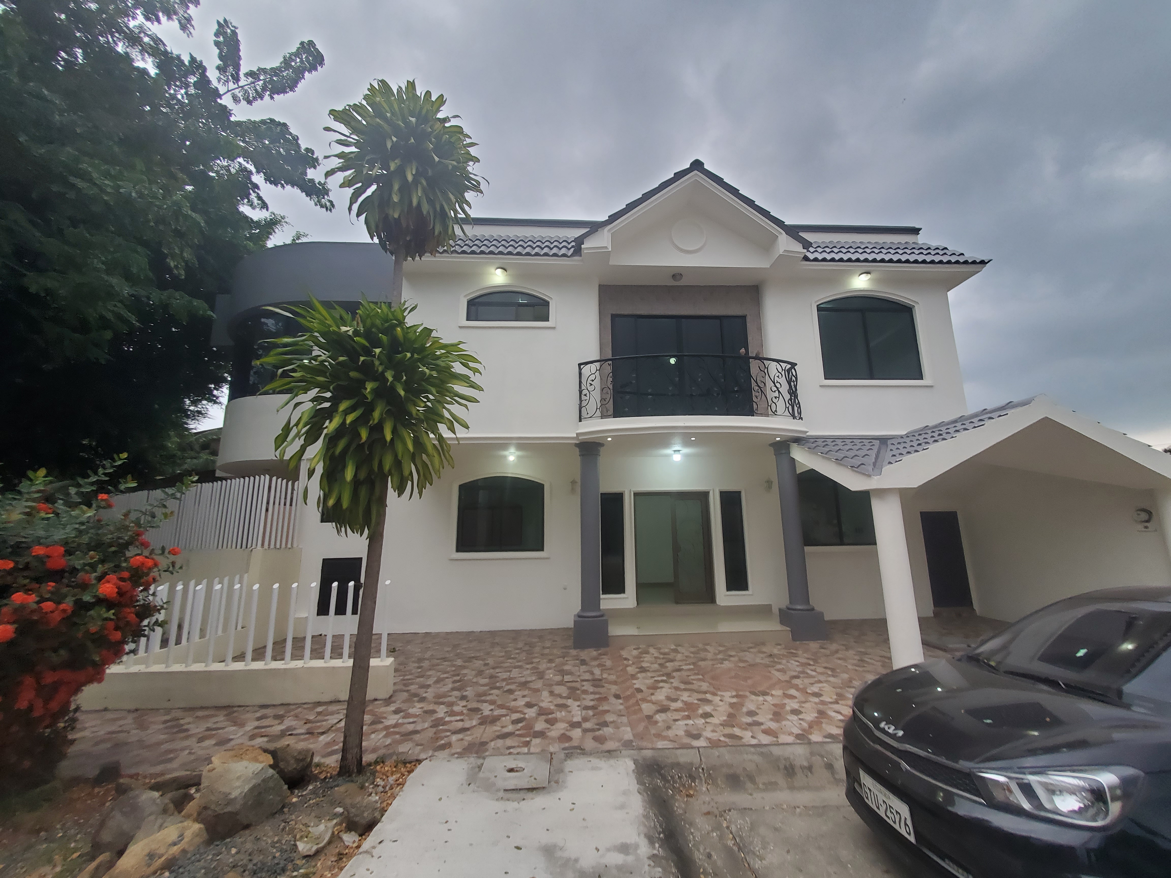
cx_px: 586
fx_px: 440
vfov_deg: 89.9
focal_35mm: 13
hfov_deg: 106.2
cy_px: 439
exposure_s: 1/60
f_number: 2.2
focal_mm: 1.8
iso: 80
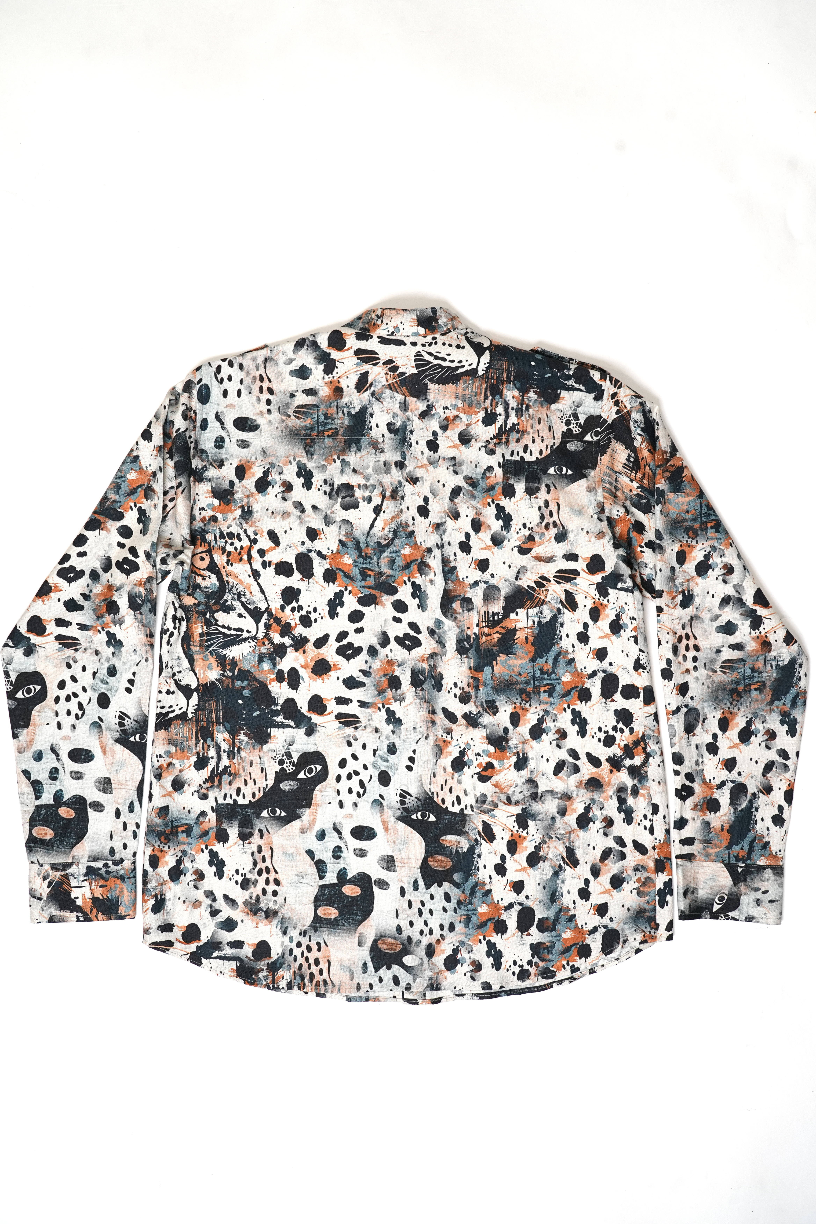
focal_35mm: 36
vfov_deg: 53.1
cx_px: 408
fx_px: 1224
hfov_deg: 36.9
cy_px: 612
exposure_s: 1/50
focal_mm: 36
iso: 400
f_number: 9
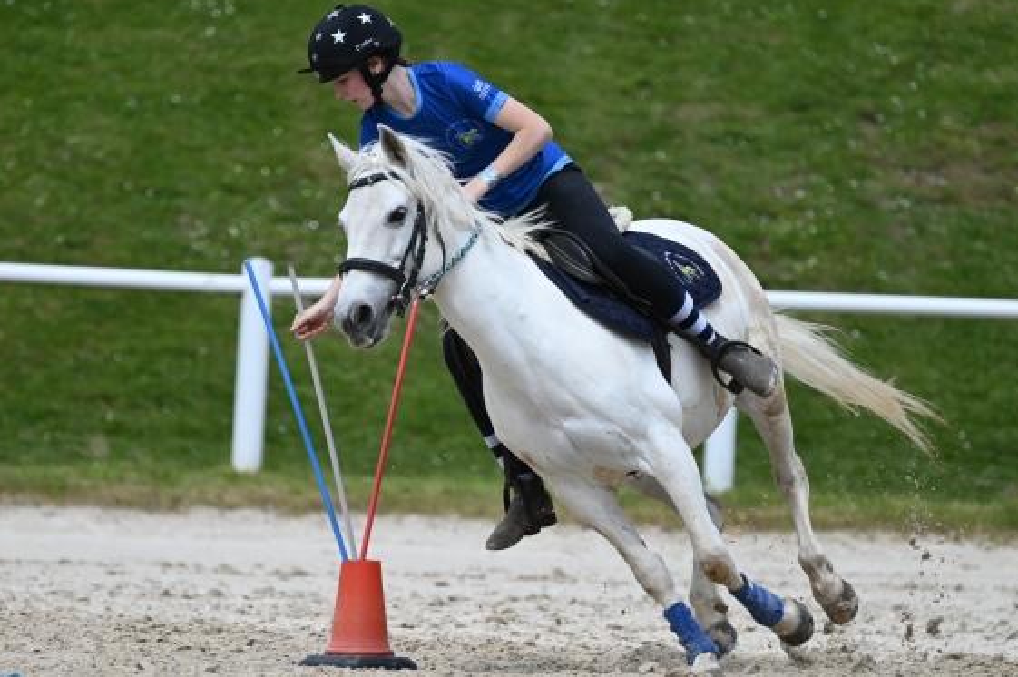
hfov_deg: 3.6
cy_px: 379
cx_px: 450
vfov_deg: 2.4
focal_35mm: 570
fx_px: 16104
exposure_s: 1/1250
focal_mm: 400
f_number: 5.6
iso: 220
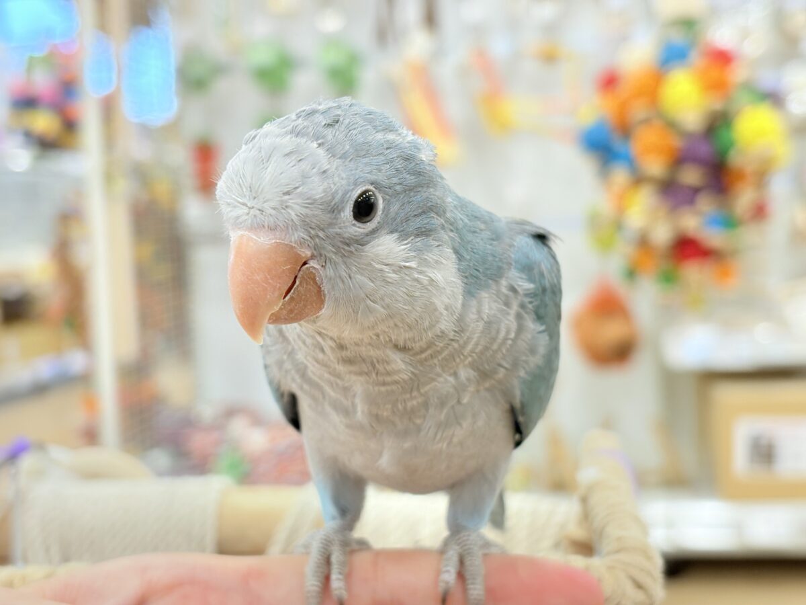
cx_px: 403
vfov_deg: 28.0
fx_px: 1211
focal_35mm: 52
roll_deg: +3.6
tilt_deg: -2.6
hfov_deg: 36.8
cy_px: 302
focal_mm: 5.96
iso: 64
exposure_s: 1/50
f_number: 1.6
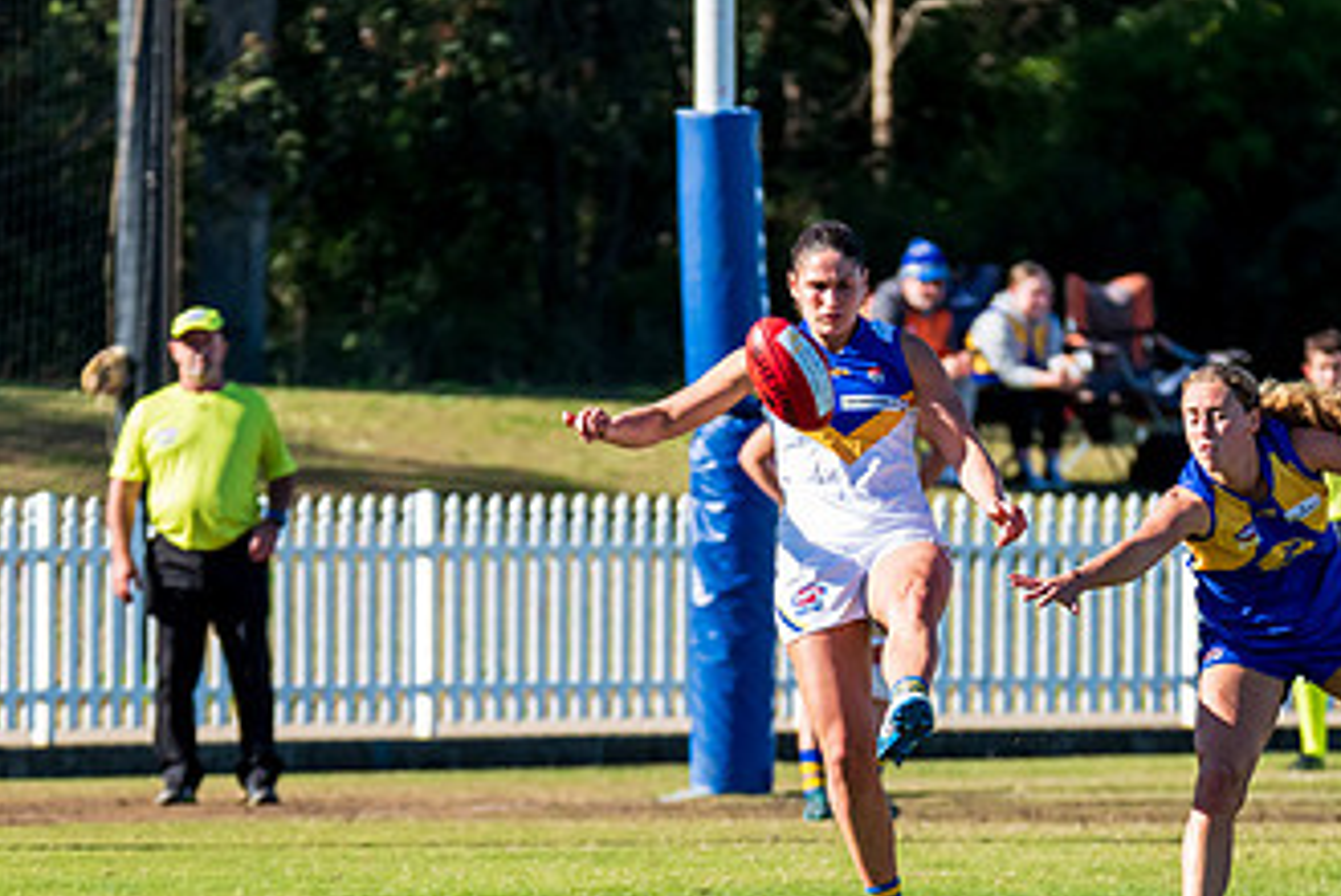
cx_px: 888
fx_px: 21064
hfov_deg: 3.6
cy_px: 798
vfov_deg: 2.4
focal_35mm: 565
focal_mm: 300
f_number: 6.3
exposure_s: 1/2000
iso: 800
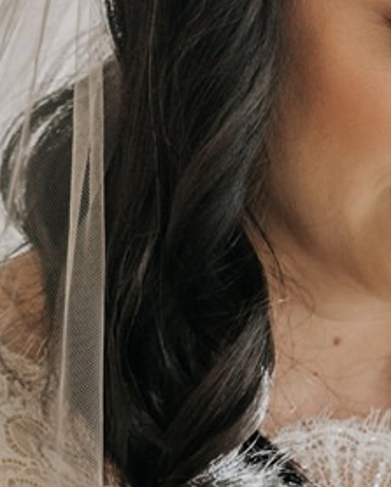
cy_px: 645
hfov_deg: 3.3
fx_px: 6715
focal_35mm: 465
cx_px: 375
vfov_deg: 4.1
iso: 200
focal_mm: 92
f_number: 2.8
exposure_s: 1/160
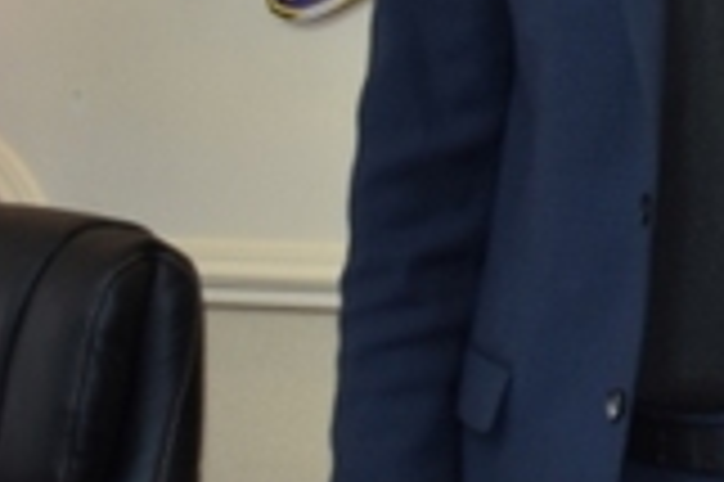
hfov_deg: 9.4
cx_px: 1264
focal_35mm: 209
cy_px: -176
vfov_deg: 6.5
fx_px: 4199
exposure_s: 1/80
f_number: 4
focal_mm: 28
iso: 400
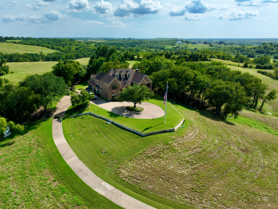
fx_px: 249
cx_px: 103
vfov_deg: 45.3
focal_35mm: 31
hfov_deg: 57.6
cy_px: 119
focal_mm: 12.29
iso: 120
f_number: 2.8
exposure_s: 1/2500
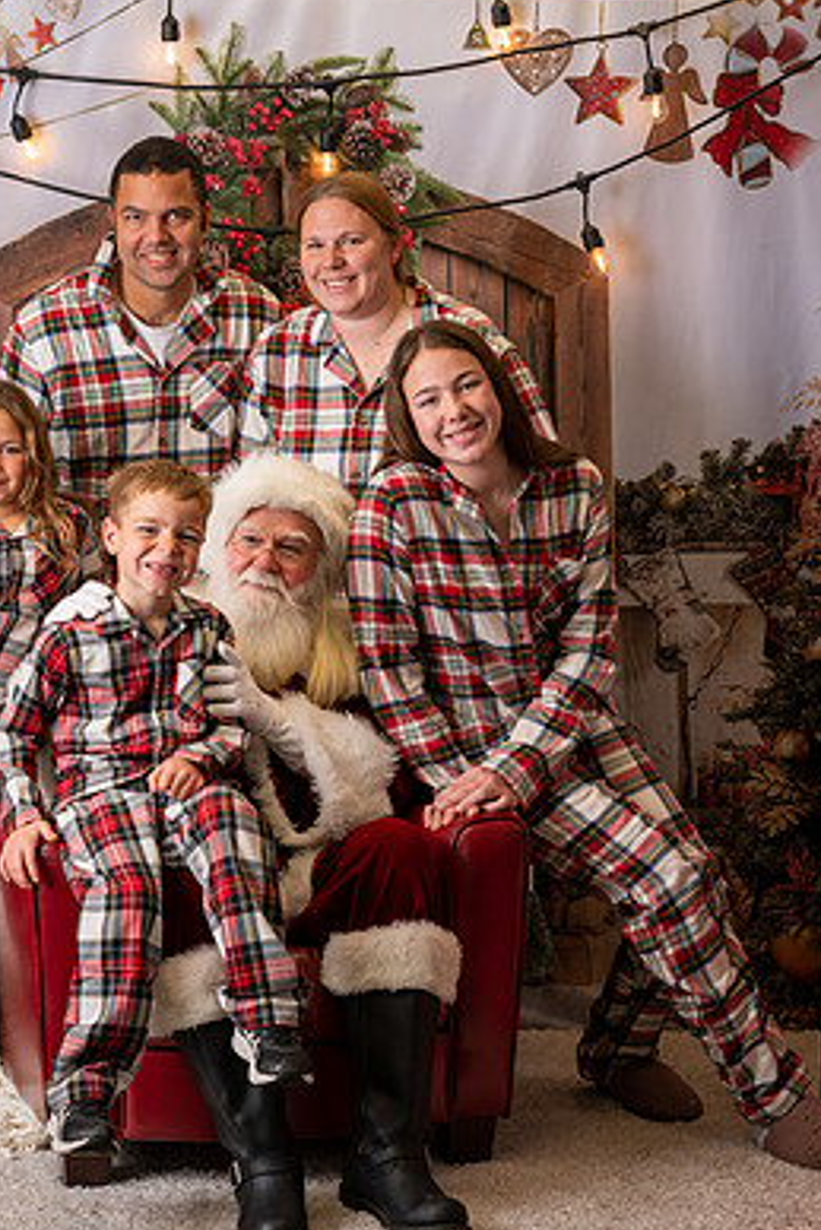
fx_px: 2973
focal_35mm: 87
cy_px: 542
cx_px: 105
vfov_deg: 23.4
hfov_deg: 15.6
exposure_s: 1/100
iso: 100
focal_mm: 50
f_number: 7.1
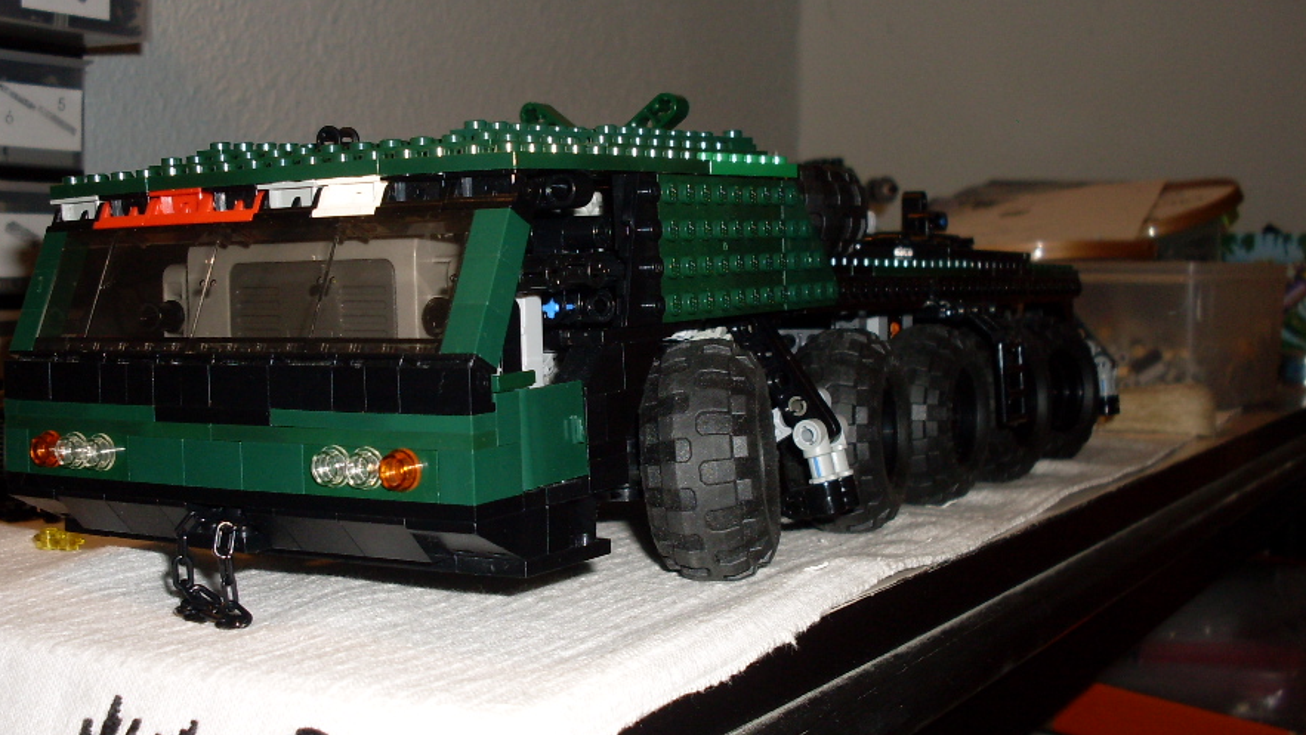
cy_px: 386
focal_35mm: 48
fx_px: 1662
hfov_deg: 42.8
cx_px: 561
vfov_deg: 24.9
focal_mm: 6.3
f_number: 2.8
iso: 100
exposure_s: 1/45
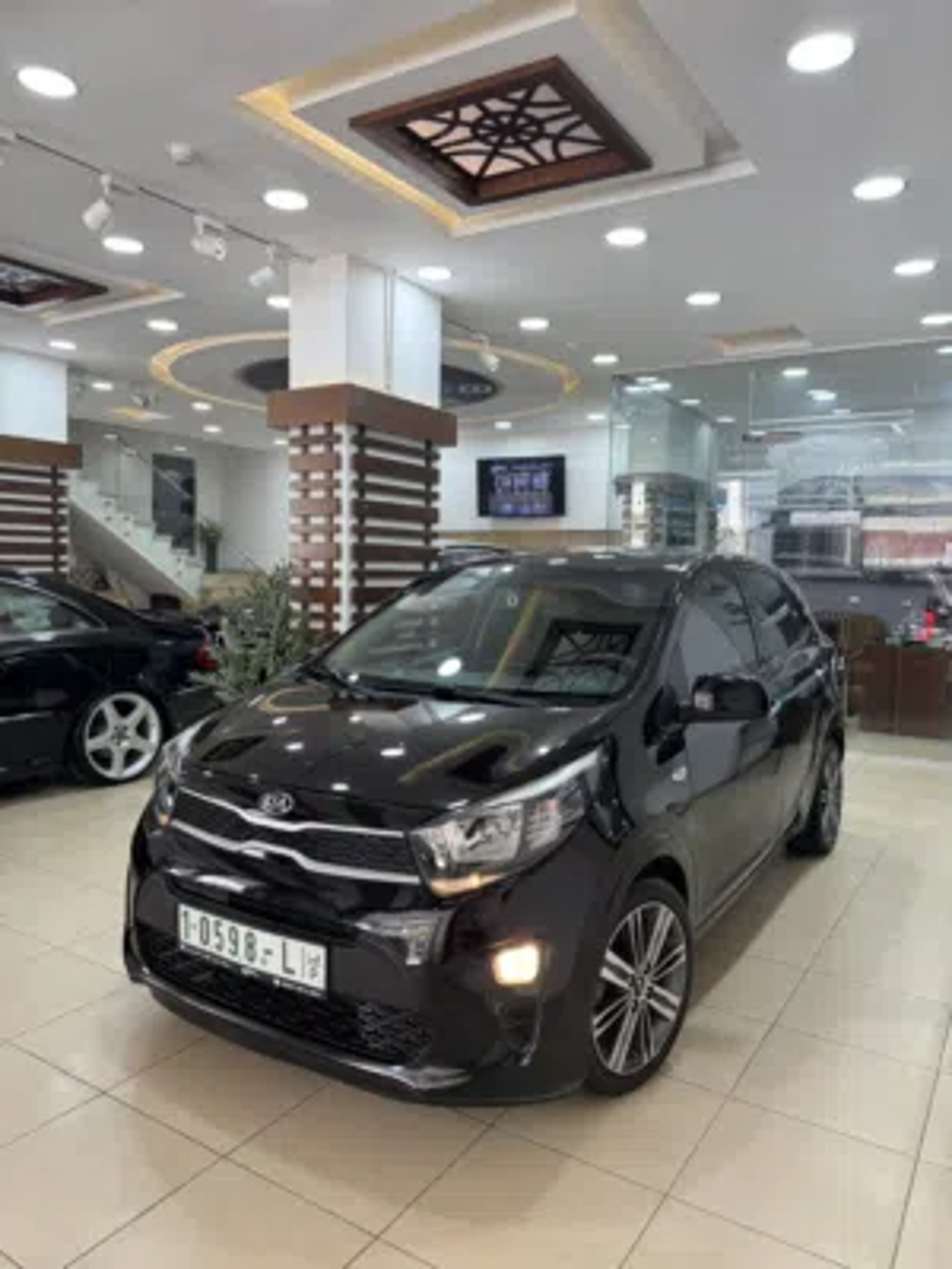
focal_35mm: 24
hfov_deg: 56.8
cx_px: 476
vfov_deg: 71.6
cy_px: 634
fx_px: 880
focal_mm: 6.76
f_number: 1.78
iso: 200
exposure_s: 1/100
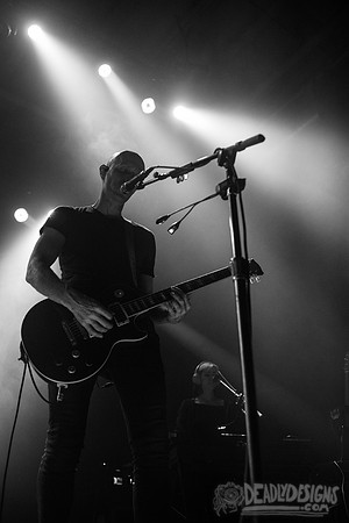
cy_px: 262
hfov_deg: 33.4
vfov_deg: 48.5
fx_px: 582
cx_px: 174
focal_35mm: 40
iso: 3200
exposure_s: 1/160
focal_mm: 40
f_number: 3.2
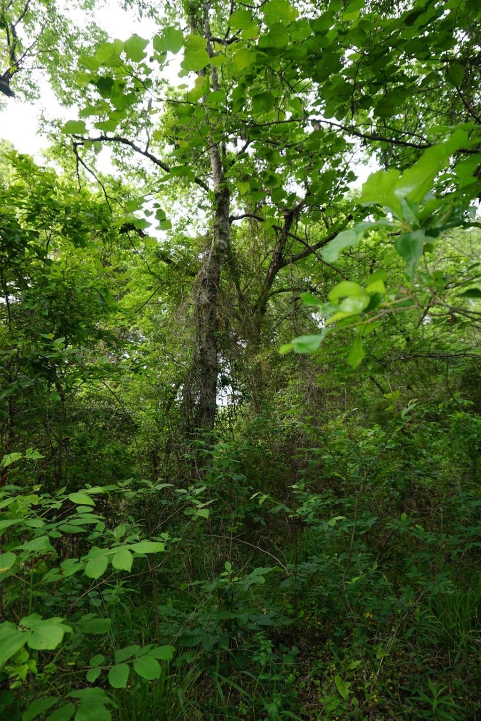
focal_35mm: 24
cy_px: 360
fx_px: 481
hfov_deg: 53.1
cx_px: 240
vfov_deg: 73.7
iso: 100
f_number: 4.5
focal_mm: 16
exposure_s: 1/60
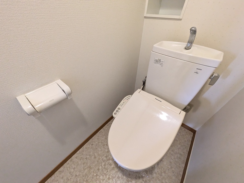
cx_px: 122
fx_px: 99
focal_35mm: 14
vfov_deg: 85.7
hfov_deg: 102.1
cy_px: 92
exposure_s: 1/60
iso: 778
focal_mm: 1.83
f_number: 2.2
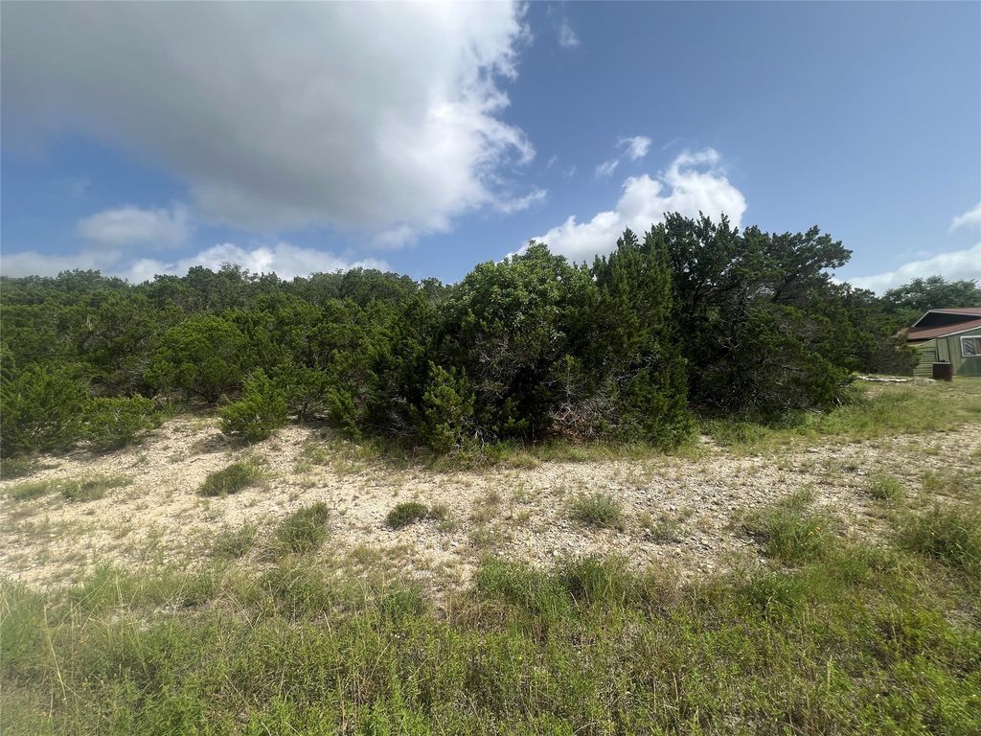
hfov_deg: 106.2
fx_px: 368
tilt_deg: +2.1
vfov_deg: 89.9
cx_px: 490
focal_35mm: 13
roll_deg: +2.6
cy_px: 368
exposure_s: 1/1107
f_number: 1.8
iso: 32
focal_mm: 1.57
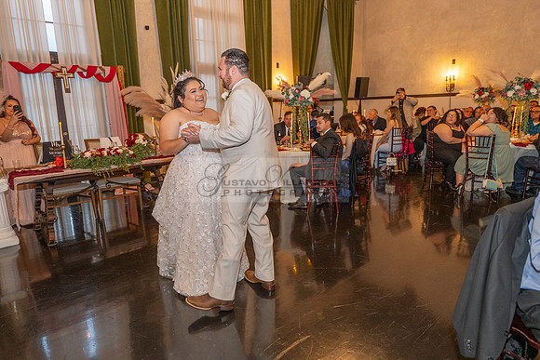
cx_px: 270
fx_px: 360
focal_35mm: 24
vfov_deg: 53.2
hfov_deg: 73.7
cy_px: 180
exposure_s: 1/125
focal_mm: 24
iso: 1600
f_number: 2.8
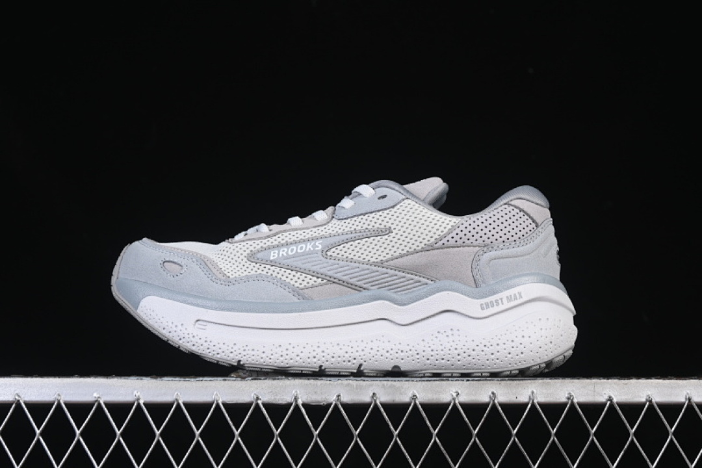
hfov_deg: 27.0
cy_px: 234
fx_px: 1462
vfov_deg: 18.2
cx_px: 351
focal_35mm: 75
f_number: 7.1
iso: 160
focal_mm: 50
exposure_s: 1/80
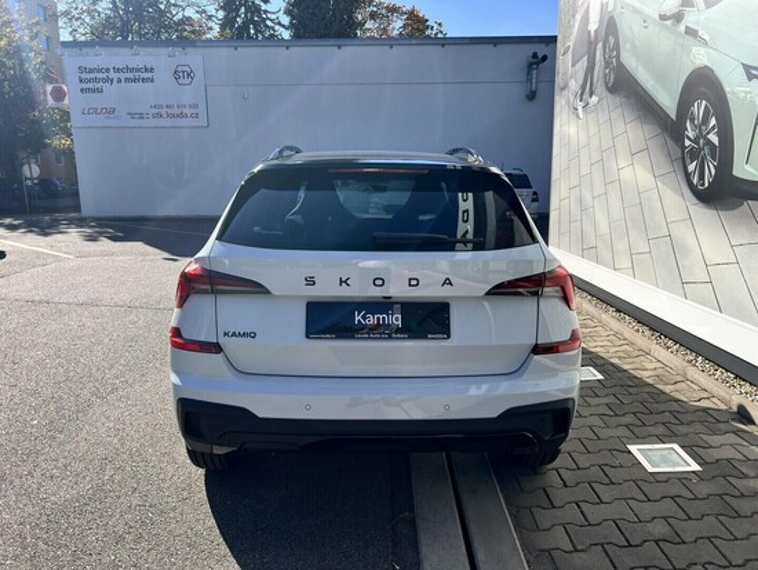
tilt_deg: -10.3
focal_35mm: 26
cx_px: 379
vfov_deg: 53.1
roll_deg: +1.0
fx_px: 570
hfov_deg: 67.3
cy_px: 285
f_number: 1.5
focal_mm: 5.7
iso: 50
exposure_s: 1/2762
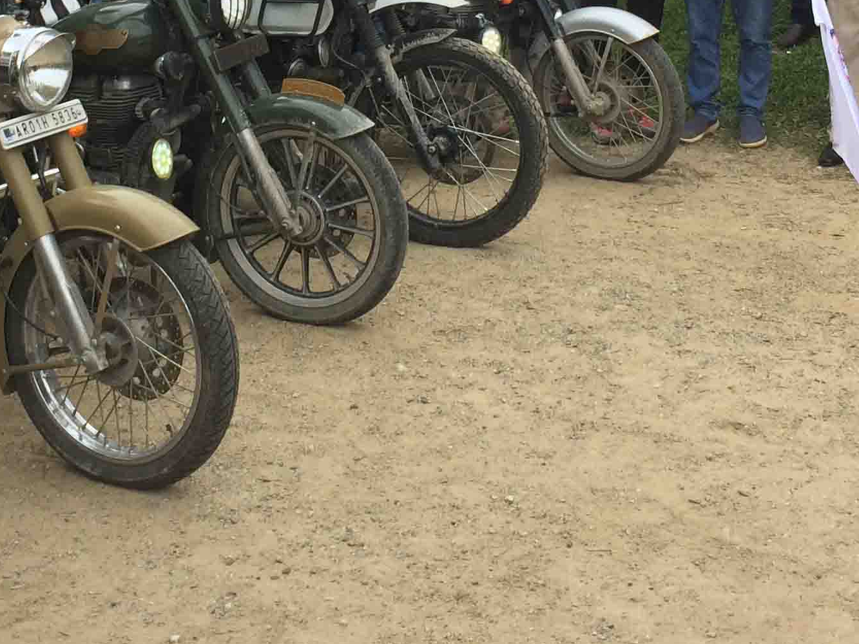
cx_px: 313
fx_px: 1762
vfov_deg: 19.7
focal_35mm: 71
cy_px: -84
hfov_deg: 27.3
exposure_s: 1/912
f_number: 2.2
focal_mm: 4.15
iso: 32
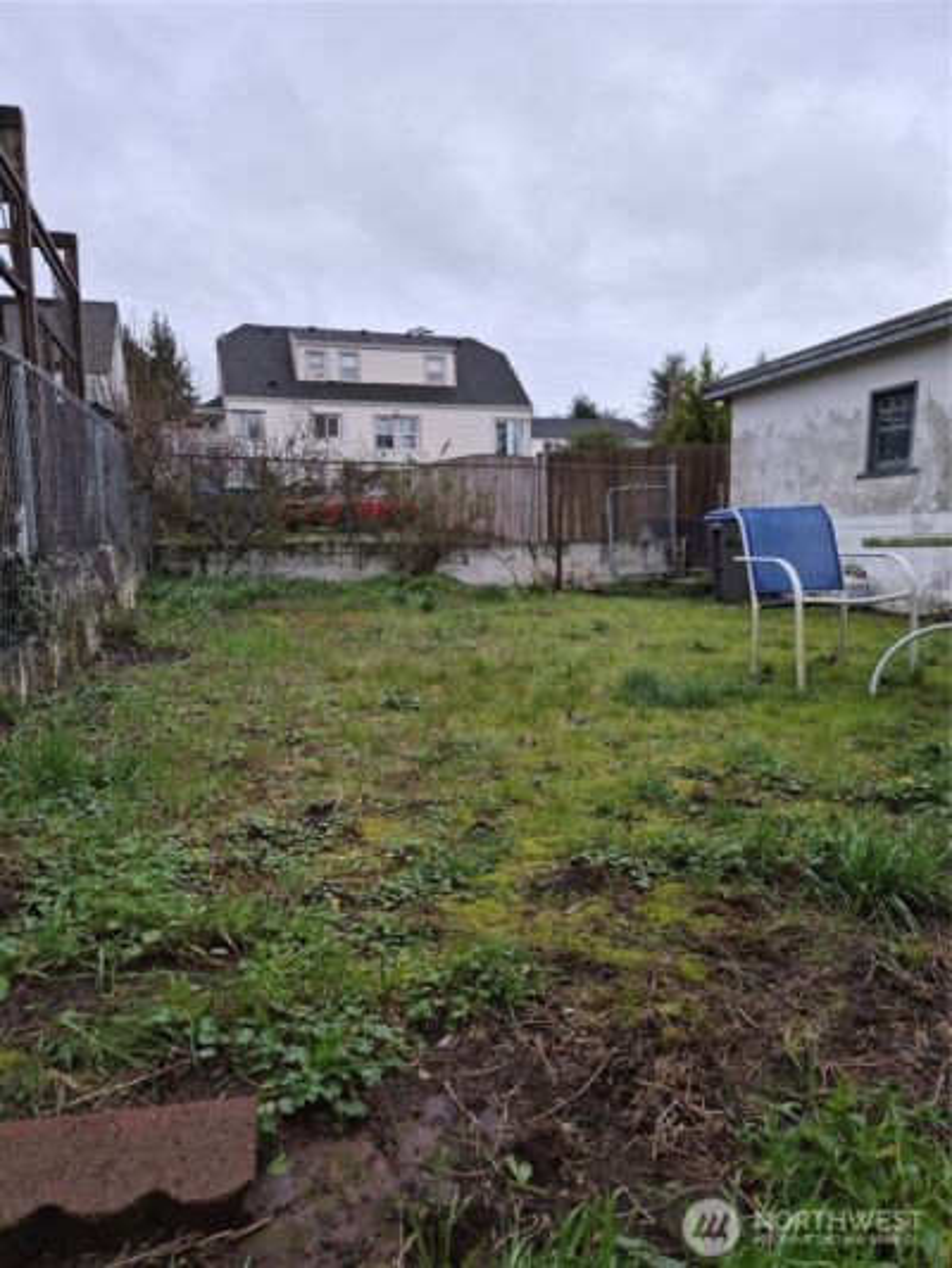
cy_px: 634
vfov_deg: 73.9
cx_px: 476
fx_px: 843
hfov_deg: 58.9
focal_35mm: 23
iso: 80
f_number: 1.8
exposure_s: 1/734
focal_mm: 5.4
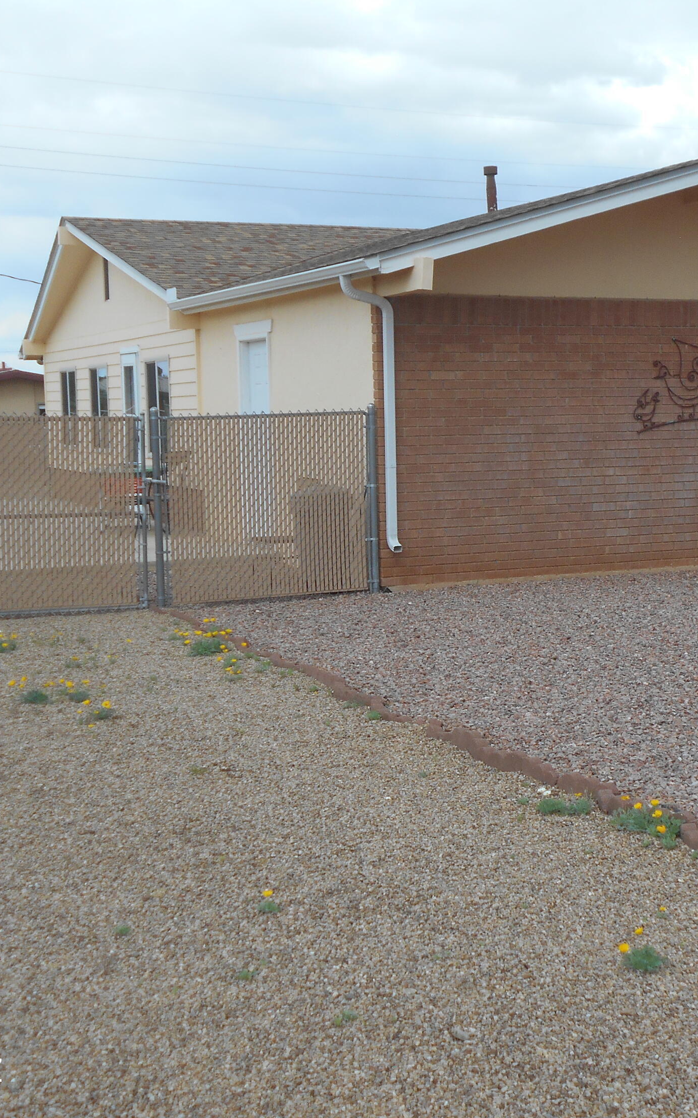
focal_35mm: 53
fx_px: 1614
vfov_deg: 38.2
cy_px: 556
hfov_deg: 24.1
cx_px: 526
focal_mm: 6.7
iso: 80
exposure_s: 1/640
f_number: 3.9
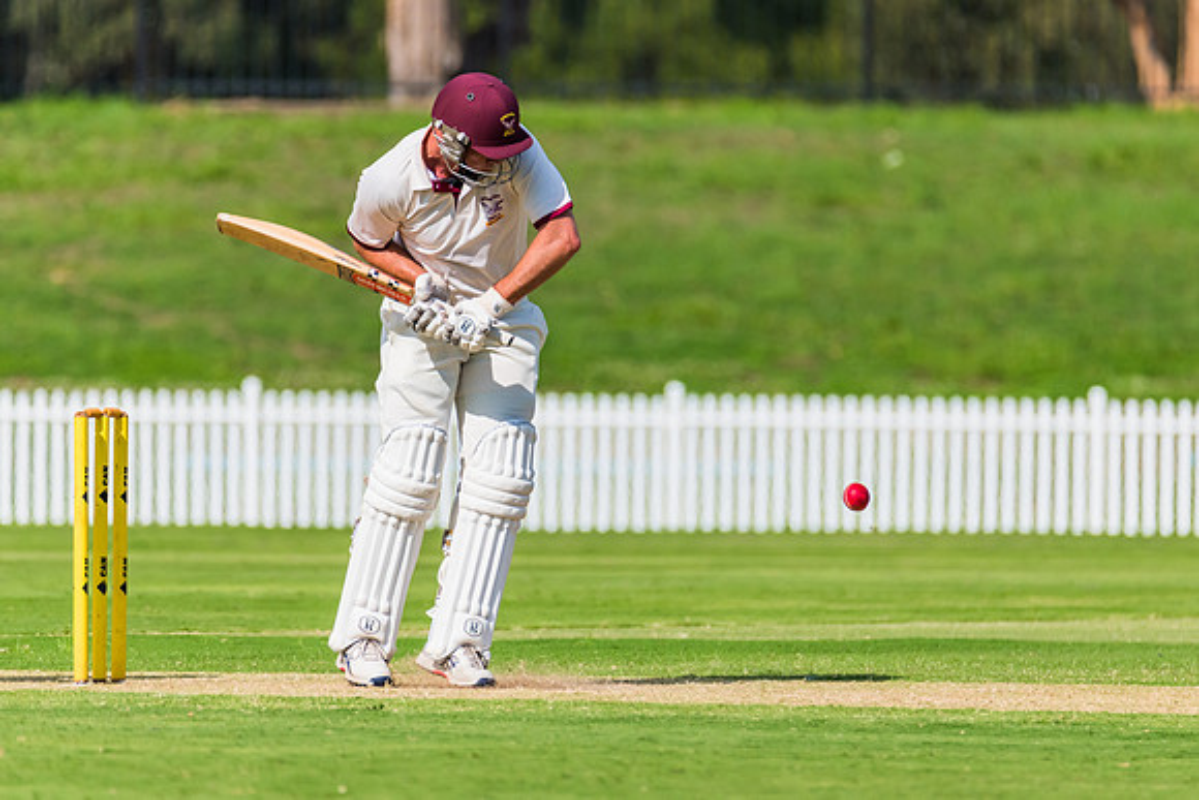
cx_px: 622
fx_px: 21493
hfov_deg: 3.2
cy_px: 385
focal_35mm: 645
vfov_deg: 2.1
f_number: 6.3
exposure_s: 1/5000
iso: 500
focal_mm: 500
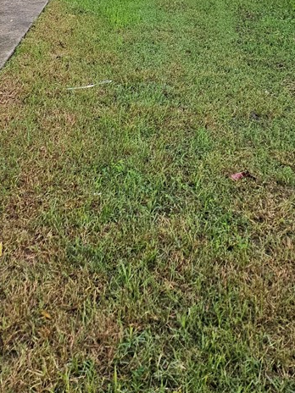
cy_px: -22
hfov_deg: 27.1
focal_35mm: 53
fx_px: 602
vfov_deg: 32.5
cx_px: 73
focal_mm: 5
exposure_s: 1/120
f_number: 1.8
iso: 250
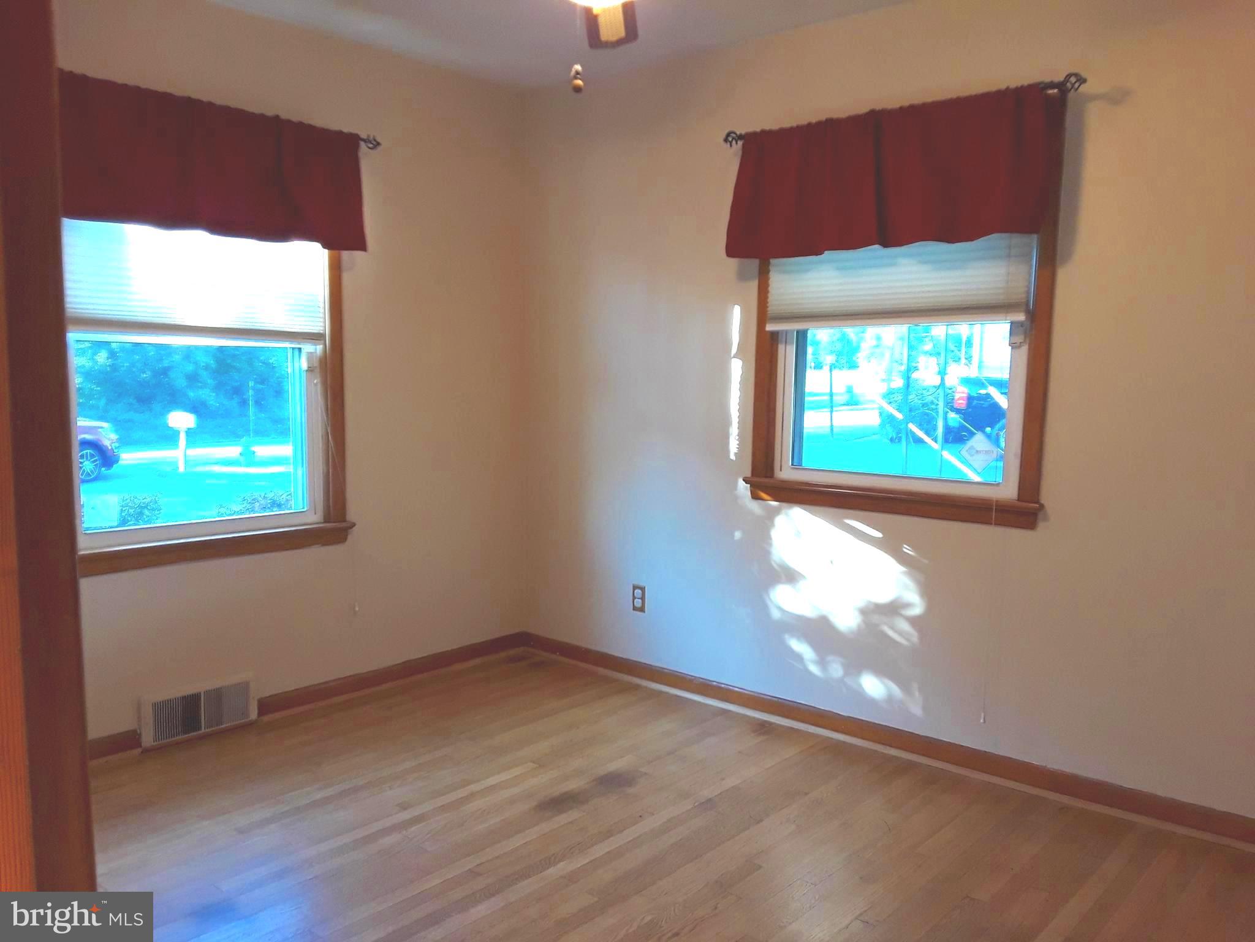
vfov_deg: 49.7
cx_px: 628
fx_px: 1015
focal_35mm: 28
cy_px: 471
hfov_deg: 63.4
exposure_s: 1/30
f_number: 1.9
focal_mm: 2.9
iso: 40
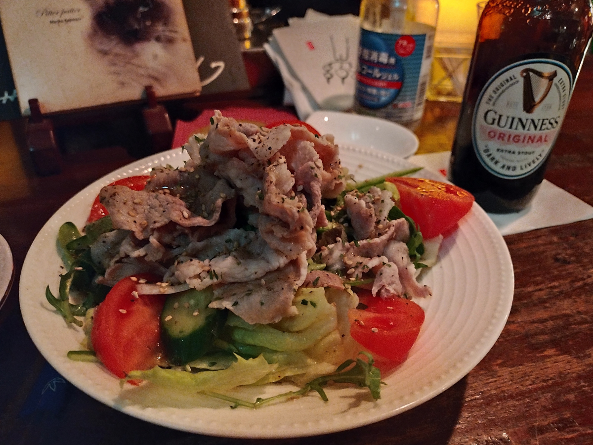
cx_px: 296
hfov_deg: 69.4
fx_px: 428
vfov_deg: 54.9
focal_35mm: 25
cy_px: 222
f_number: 1.7
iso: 1712
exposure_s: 1/10
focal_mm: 4.71
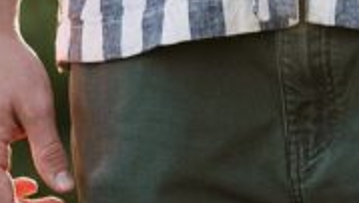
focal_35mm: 1046
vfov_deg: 1.2
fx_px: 9965
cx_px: 216
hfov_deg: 2.1
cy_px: -631
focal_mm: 175
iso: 400
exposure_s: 1/640
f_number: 4
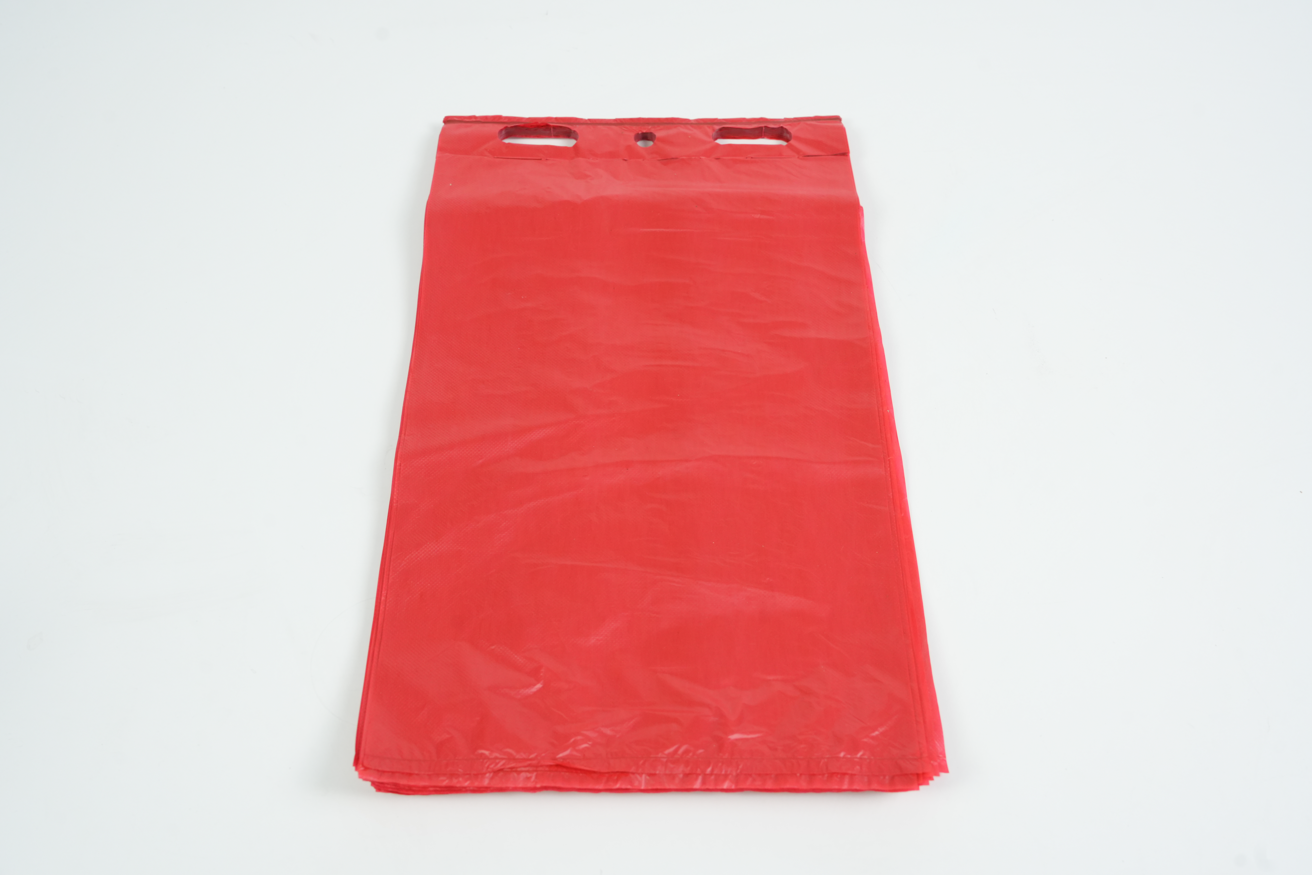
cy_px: 438
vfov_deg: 36.9
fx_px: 1312
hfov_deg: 53.1
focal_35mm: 36
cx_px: 656
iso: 1600
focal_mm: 36
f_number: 8
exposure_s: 1/250
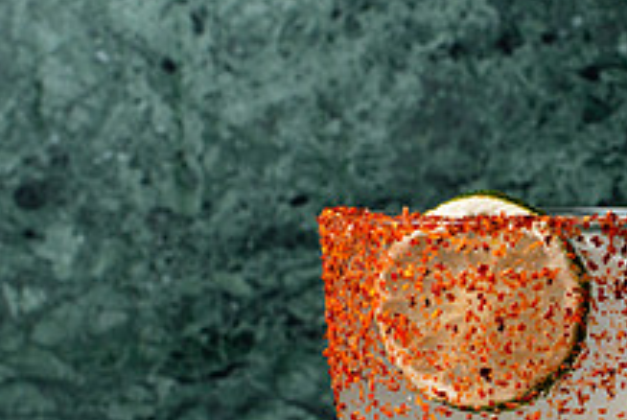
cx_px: 605
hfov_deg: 13.9
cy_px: 373
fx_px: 2546
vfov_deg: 9.4
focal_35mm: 146
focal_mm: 50
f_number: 10
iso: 200
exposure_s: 1/200
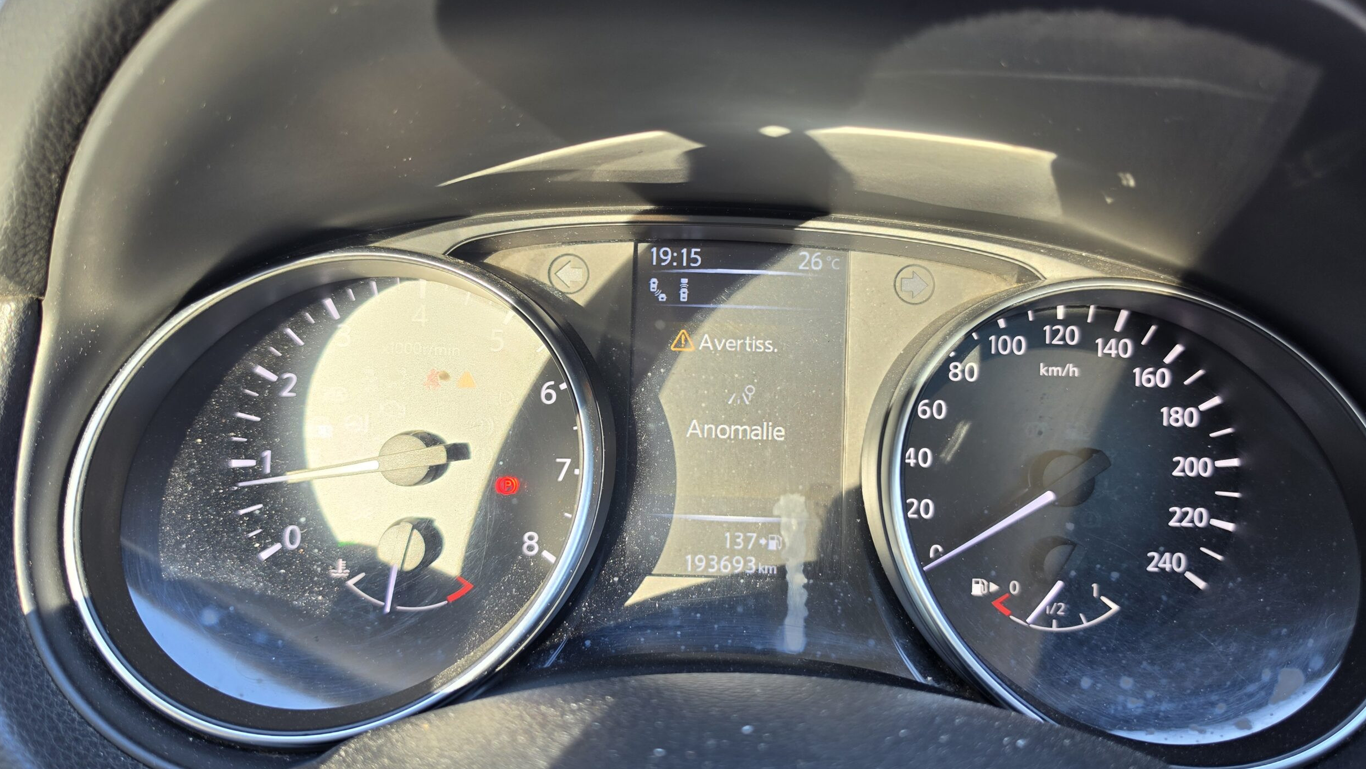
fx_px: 942
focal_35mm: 26
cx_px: 698
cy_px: 370
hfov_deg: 71.9
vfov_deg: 44.4
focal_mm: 6.5
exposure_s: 1/55.3
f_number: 1.4
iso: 32
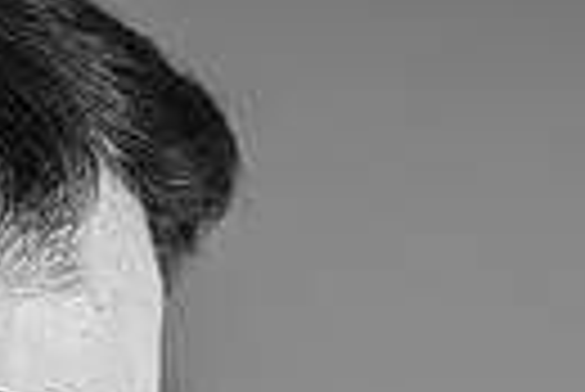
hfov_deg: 5.4
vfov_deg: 3.6
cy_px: 707
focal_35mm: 378
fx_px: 6149
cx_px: 522
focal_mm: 85
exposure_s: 1/200
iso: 400
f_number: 1.8
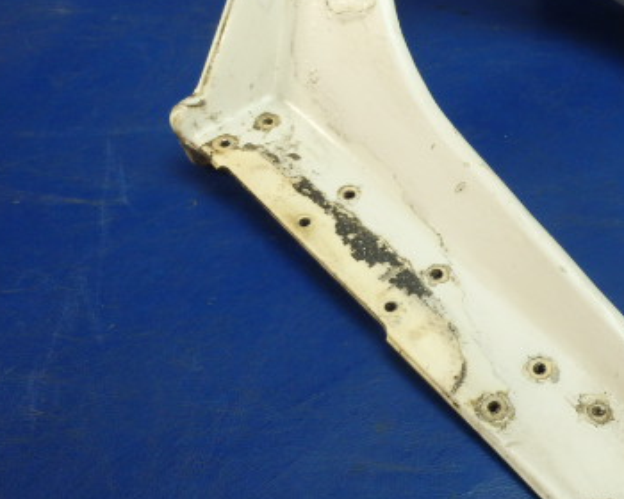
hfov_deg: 35.4
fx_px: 923
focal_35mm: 50
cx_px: 547
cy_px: 148
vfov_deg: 29.9
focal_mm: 5
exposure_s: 1/30
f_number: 3.9
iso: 200
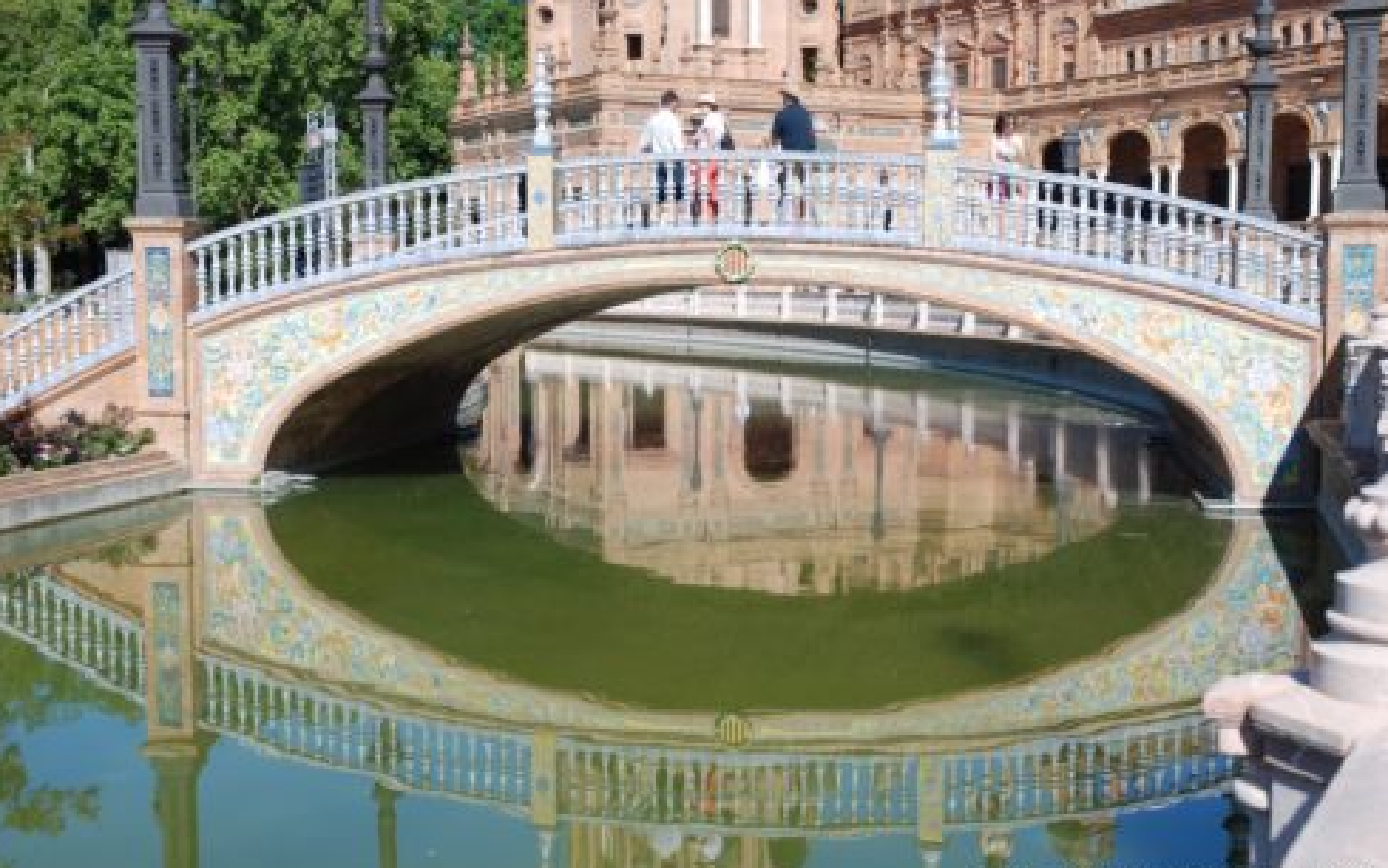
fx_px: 1836
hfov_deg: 41.4
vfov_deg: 26.6
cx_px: 698
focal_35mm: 49
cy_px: 450
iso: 100
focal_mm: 31
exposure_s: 1/200
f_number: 7.1
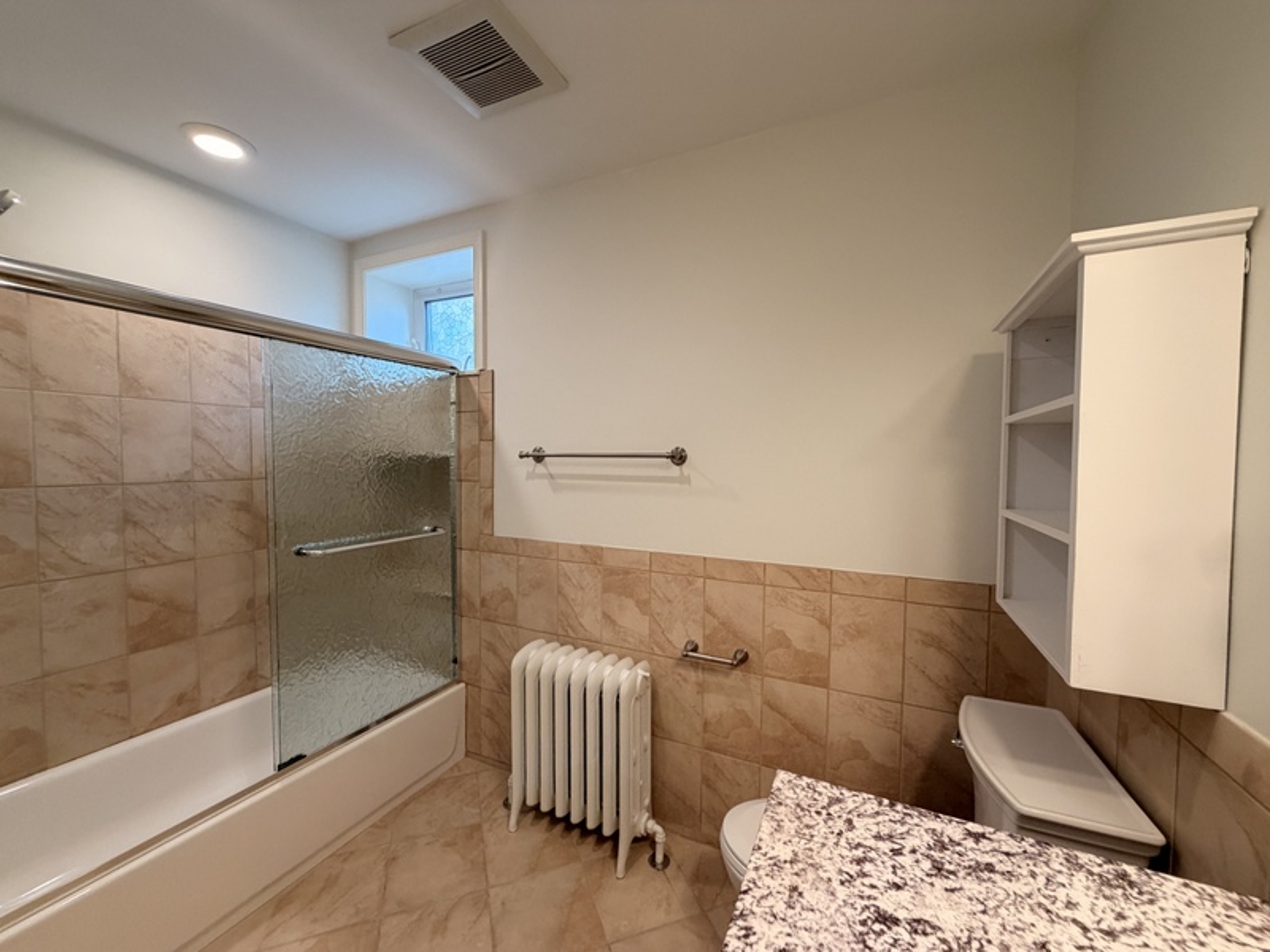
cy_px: 476
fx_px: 514
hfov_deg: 102.1
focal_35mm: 14
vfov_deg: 85.7
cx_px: 635
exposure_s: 1/120
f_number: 2.2
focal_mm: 2.22
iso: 200
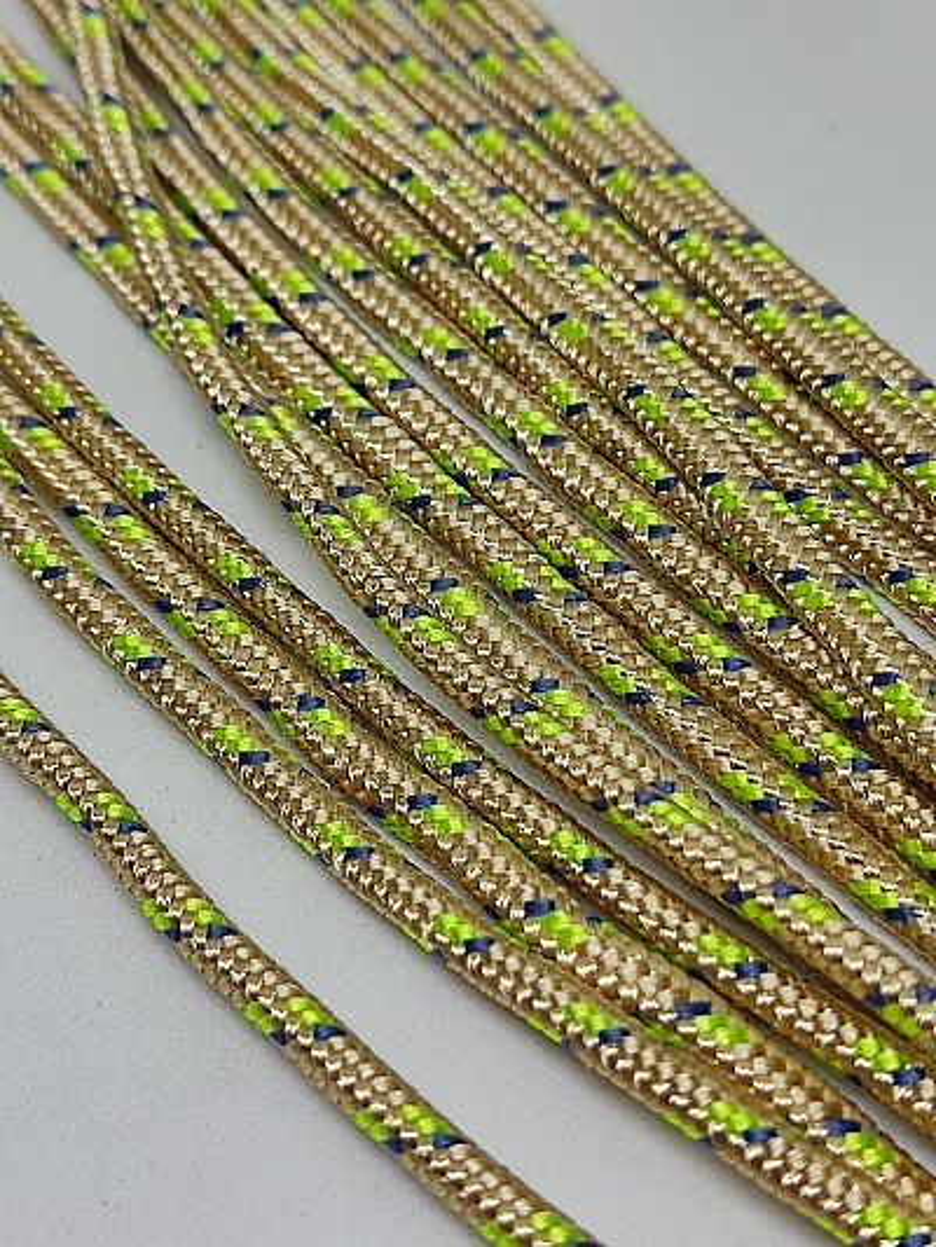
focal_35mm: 61
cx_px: 468
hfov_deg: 24.0
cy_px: 624
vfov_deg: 31.7
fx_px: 2198
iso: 87
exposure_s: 1/100
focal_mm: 4.71
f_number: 1.79
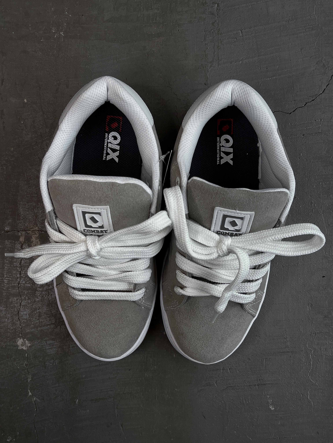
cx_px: 166
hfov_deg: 53.1
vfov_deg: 67.3
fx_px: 333
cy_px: 222
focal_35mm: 26
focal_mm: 5.7
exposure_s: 1/340
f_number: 1.5
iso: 50
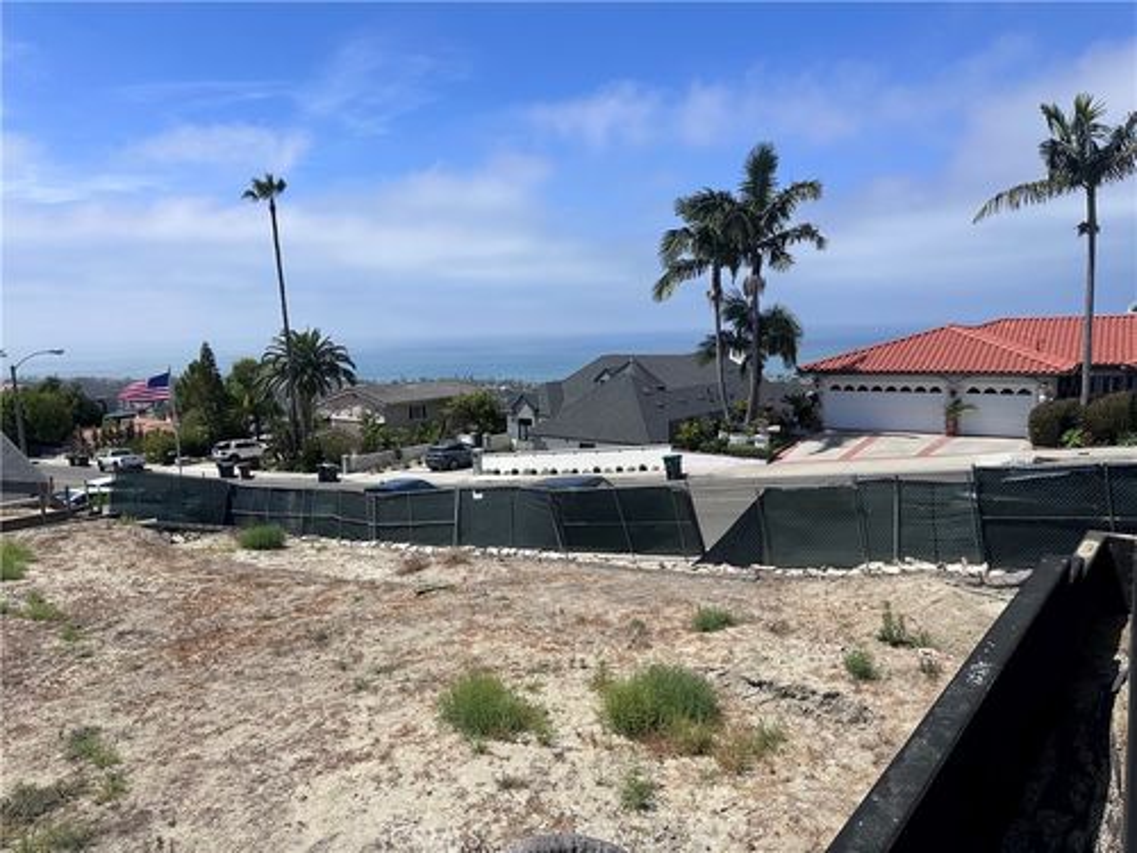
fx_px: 788
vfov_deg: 56.8
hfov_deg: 71.6
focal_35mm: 24
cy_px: 426
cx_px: 568
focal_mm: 6.86
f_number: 1.78
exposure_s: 1/7042
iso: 80
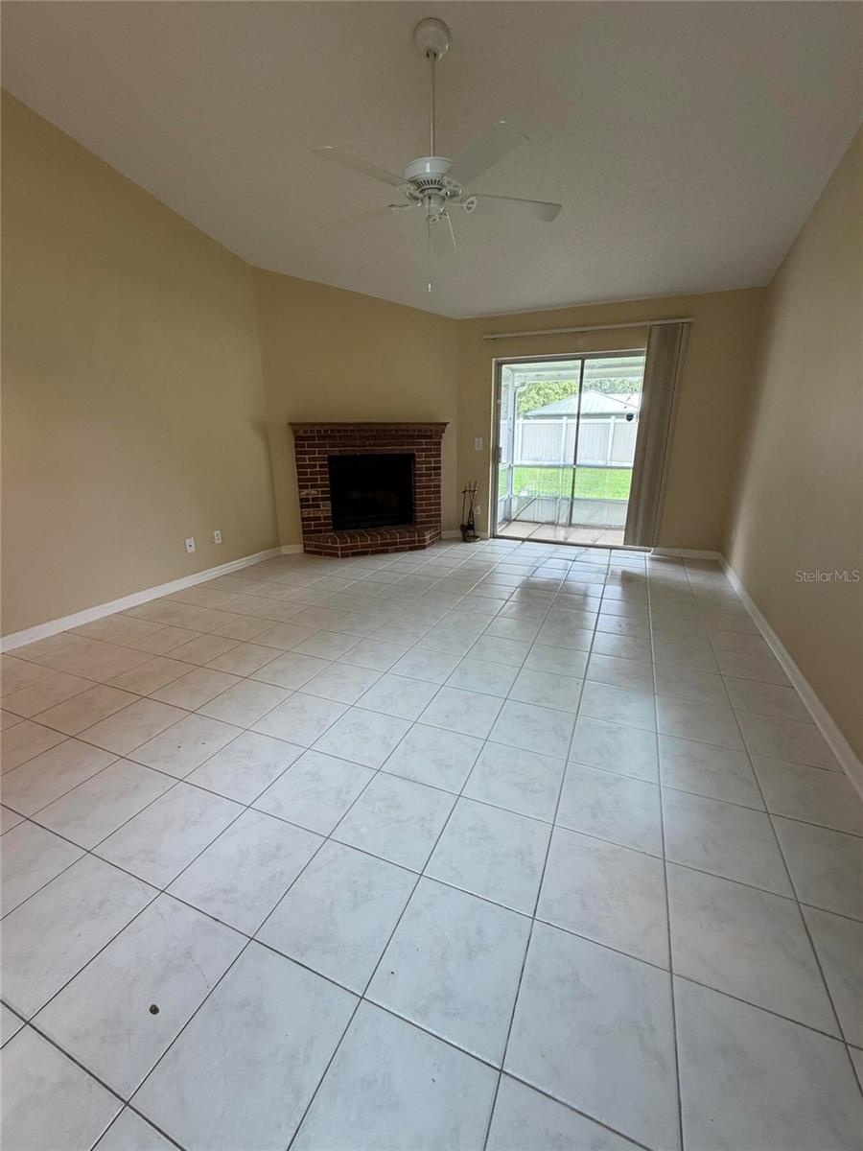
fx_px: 465
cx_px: 432
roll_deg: +0.5
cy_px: 576
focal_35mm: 14
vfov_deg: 102.1
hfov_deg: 85.7
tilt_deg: -17.2
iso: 250
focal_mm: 2.22
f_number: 2.2
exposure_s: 1/120
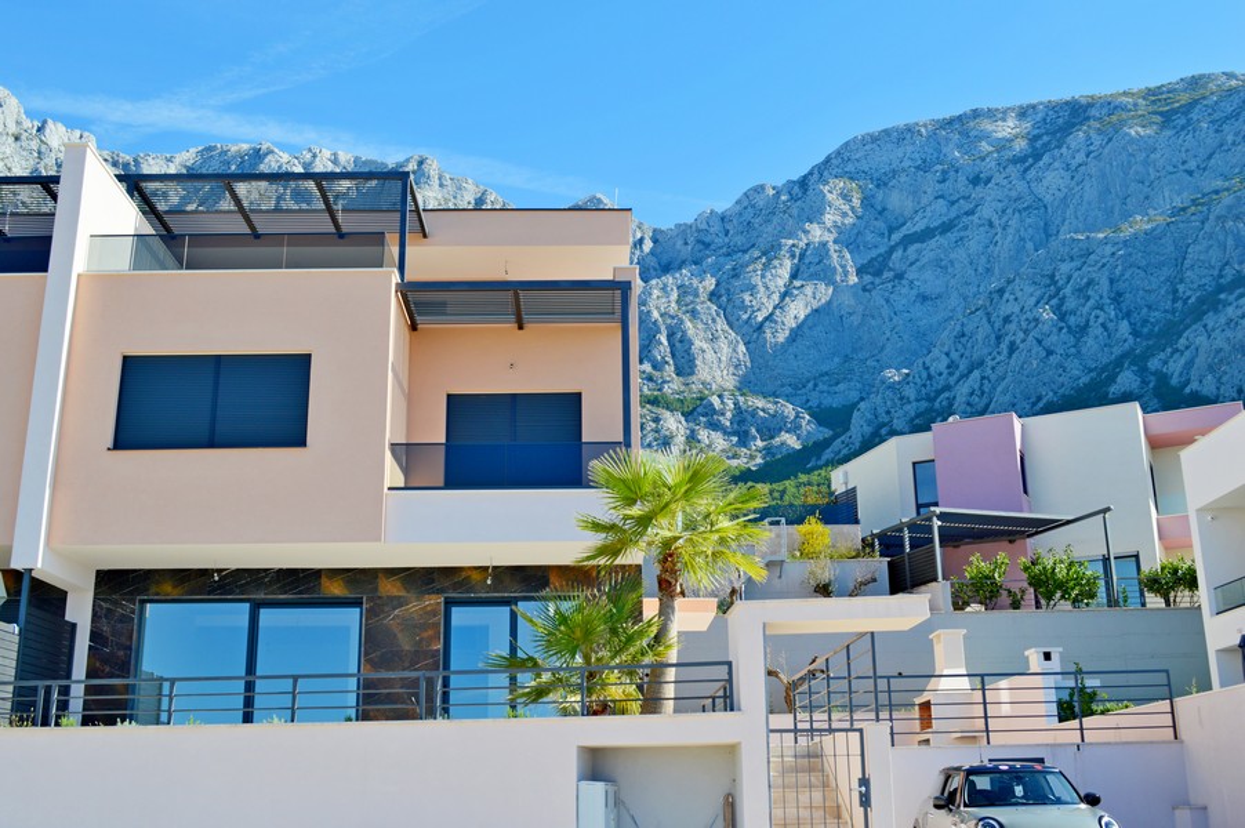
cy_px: 414
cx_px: 622
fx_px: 1244
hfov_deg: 53.2
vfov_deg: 36.8
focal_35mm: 36
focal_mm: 24
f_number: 7.1
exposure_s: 1/200
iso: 100
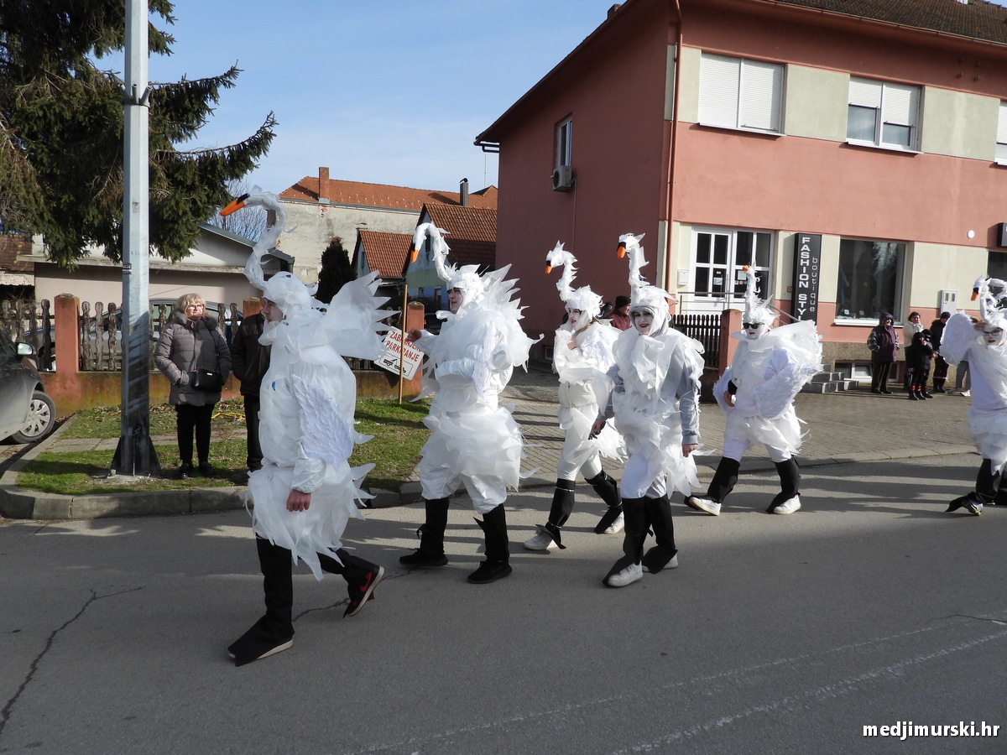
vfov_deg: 56.8
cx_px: 504
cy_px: 378
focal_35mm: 24
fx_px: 698
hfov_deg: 71.6
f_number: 2.8
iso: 100
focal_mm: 4.3
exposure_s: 1/1600
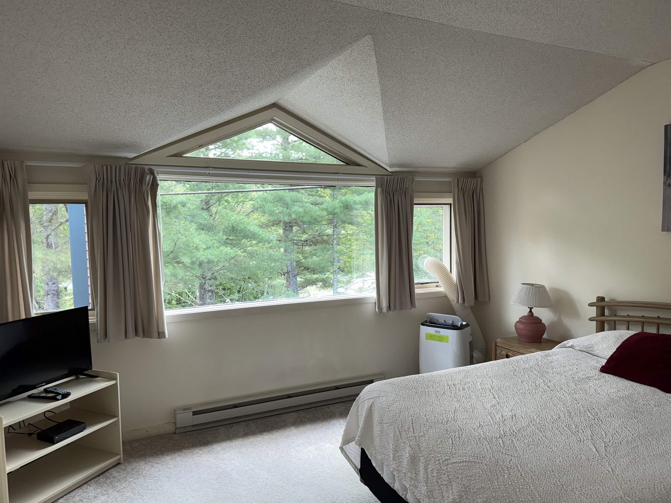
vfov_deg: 56.8
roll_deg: +1.1
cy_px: 252
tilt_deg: -2.6
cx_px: 336
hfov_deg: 71.6
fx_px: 465
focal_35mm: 24
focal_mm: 6.76
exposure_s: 1/39
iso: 80
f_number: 1.78
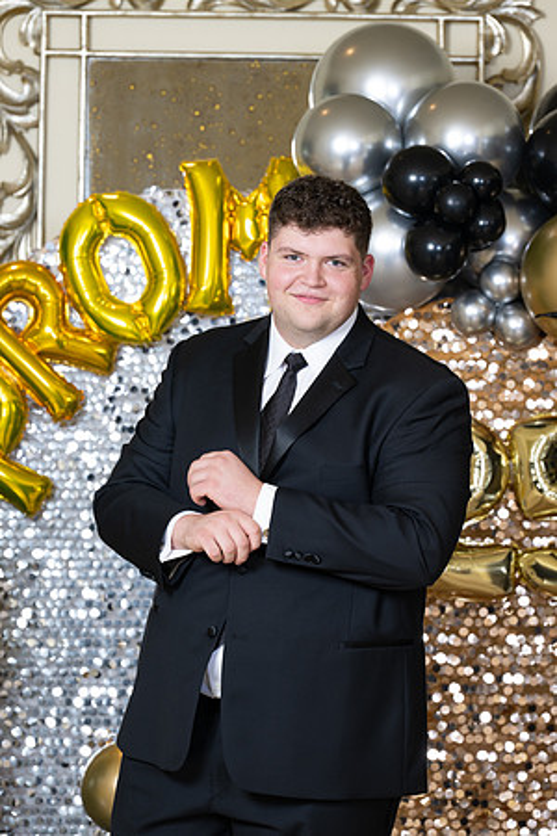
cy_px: 418
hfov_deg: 7.2
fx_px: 4409
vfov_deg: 10.8
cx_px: 278
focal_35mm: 190
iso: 320
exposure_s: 1/100
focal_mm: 190
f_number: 8
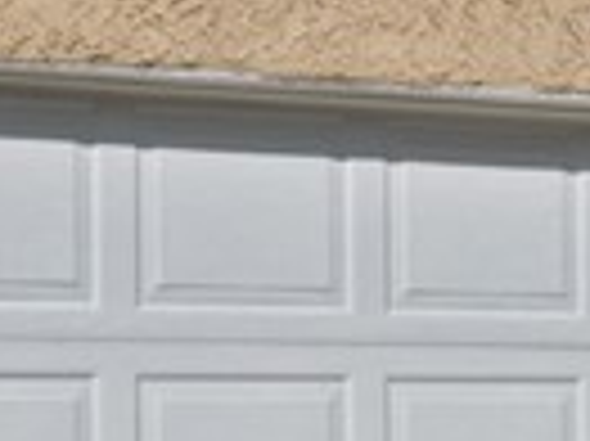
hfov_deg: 9.8
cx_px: 313
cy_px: 601
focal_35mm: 203
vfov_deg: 7.2
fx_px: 3457
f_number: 22
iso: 400
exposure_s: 1/160
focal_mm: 13
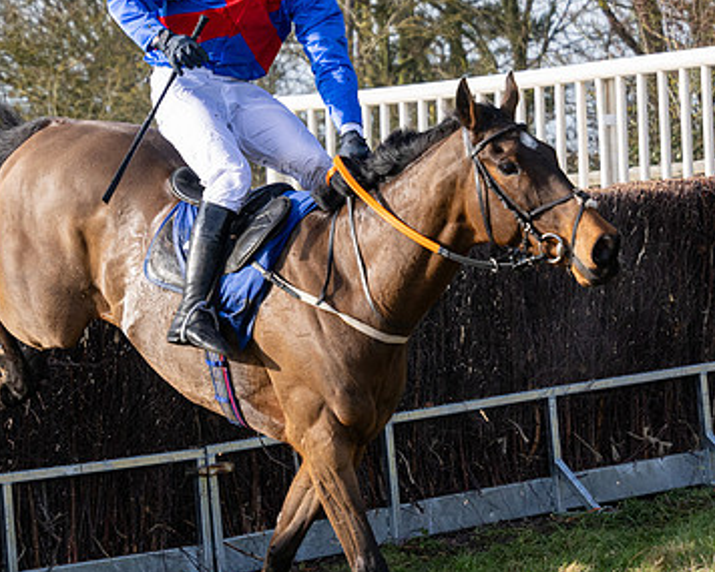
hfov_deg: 10.3
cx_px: 138
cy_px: 249
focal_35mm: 187
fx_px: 3958
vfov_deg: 8.3
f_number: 4
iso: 400
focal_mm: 70
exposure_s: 1/1600
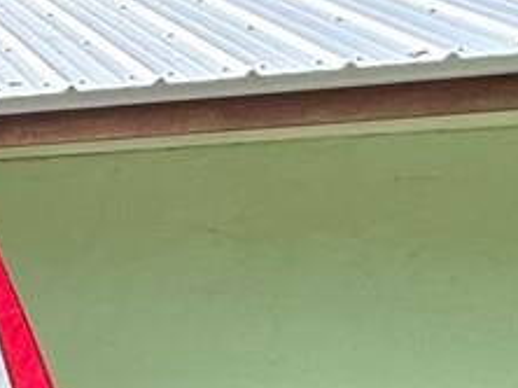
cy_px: 481
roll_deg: -0.3
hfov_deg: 10.8
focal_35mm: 101
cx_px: -1118
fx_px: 1510
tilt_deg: -2.2
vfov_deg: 14.1
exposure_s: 1/99
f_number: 2.2
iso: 80
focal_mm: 2.22
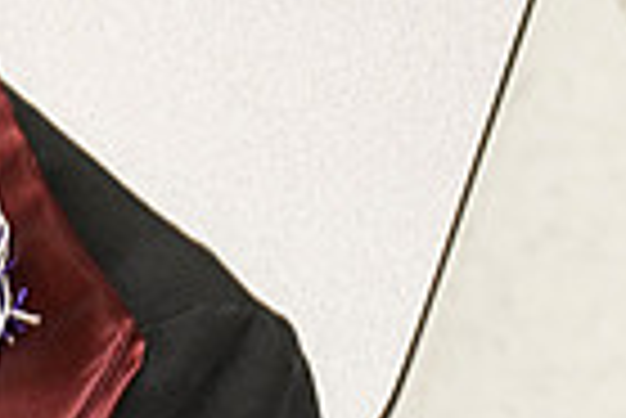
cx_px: -536
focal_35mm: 171
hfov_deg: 11.1
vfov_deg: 8.0
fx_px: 2977
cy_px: 254
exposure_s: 1/80
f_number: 5.6
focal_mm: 41
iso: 800
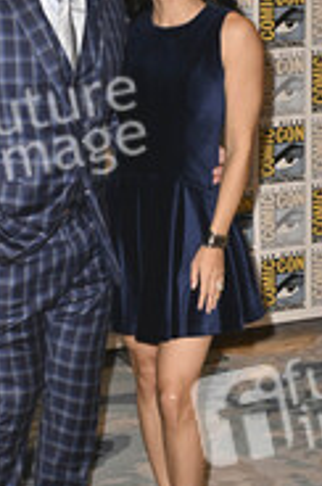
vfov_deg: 26.7
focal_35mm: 76
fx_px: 1023
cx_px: 87
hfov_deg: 17.8
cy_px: 272
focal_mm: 35
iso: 2500
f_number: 5.6
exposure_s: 1/250
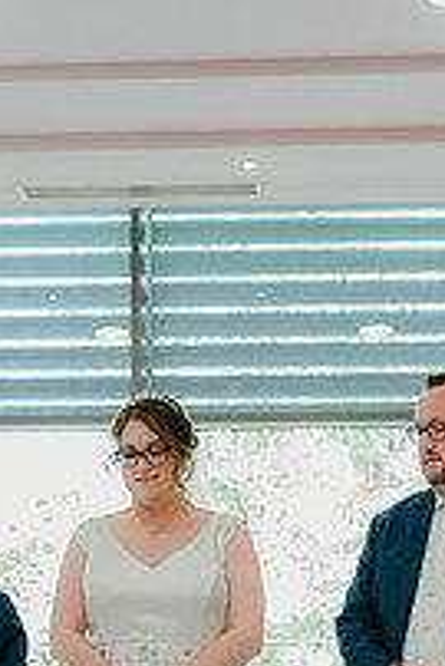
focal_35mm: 78
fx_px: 1444
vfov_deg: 24.2
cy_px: 735
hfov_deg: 17.5
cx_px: 218
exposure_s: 1/160
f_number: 2.2
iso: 1000
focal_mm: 35
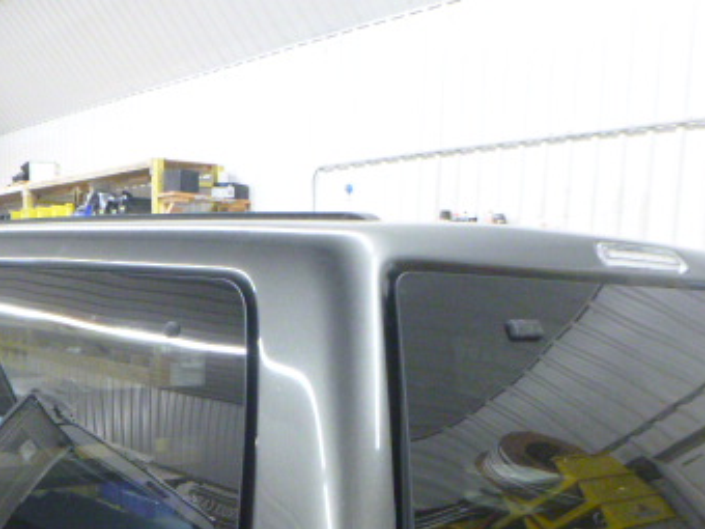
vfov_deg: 29.4
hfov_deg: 40.4
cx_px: 328
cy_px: 496
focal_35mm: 47
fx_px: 957
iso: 500
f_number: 3.9
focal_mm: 4.5
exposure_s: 1/15
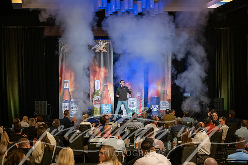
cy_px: 82
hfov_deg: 28.5
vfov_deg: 19.2
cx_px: 124
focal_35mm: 71
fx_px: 488
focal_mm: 70
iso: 2800
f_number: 2.8
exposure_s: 1/200
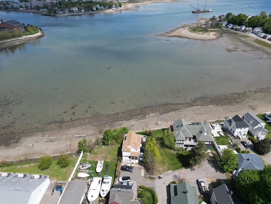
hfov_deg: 71.6
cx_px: 136
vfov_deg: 56.8
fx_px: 188
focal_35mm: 24
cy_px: 102
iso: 100
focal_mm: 6.72
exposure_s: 1/2500
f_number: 1.7
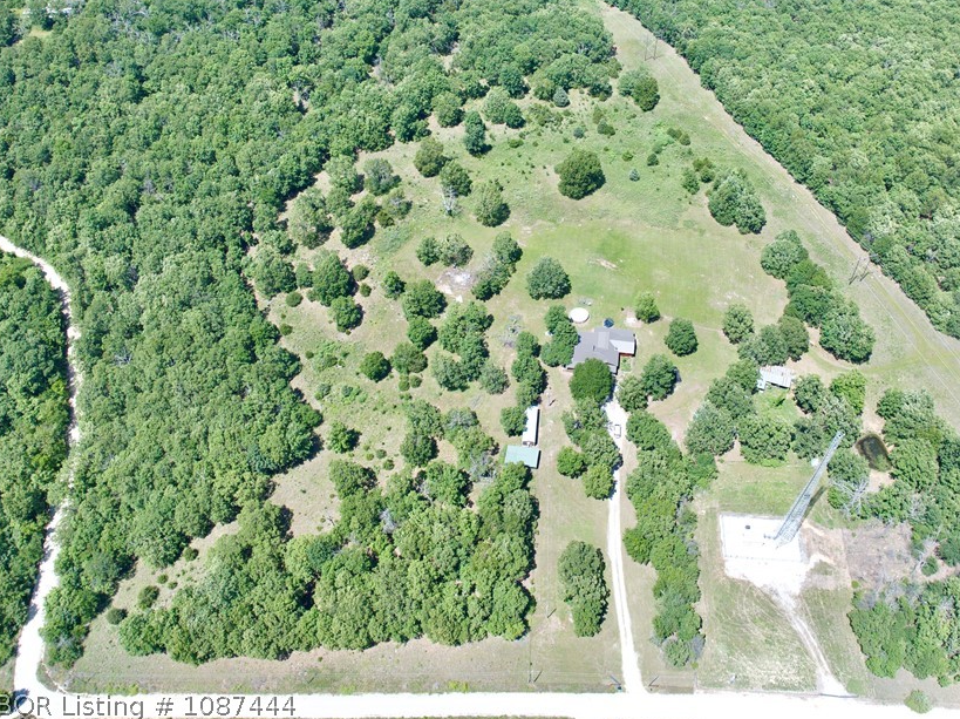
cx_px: 529
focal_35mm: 30
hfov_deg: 59.9
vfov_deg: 46.4
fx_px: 831
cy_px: 274
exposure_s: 1/1250
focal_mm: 12.29
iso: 190
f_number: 2.8
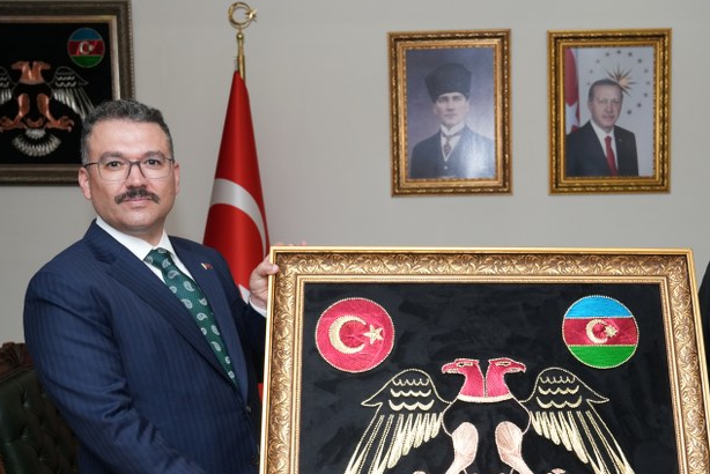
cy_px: 342
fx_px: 987
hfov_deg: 39.3
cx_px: 454
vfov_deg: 26.7
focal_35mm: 50
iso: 1250
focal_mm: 30
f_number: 4.5
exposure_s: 1/200
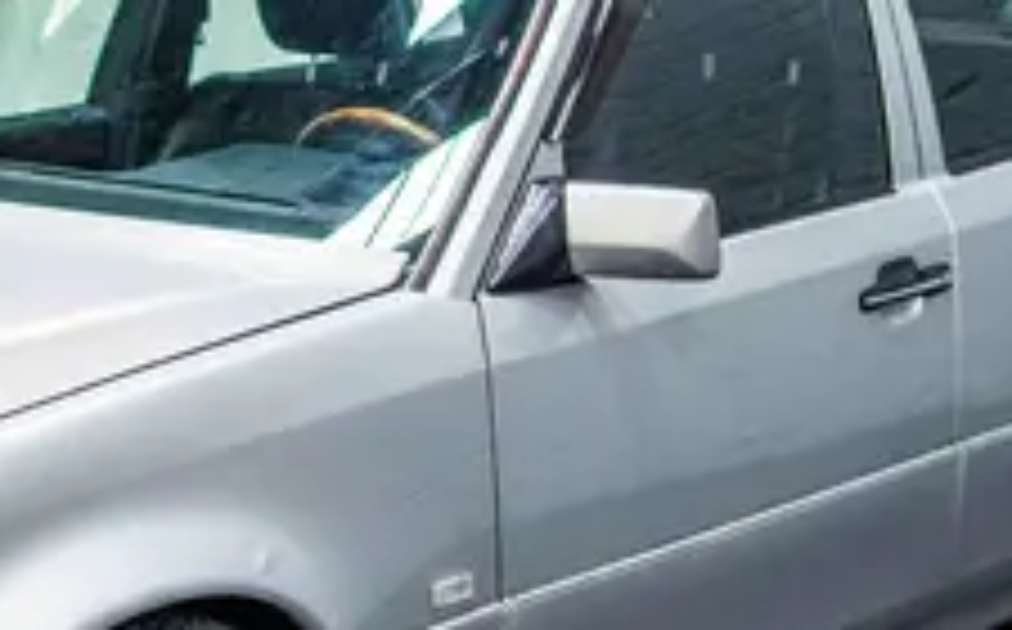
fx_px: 3498
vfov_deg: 10.3
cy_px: 515
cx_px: 247
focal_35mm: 127
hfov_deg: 16.4
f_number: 2
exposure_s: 1/60
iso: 640
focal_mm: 35
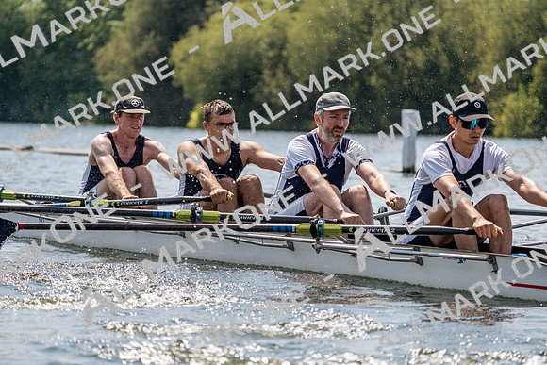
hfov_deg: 10.3
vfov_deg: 6.9
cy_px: 182
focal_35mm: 200
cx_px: 274
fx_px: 3039
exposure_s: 1/1600
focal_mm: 200
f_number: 5.6
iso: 200
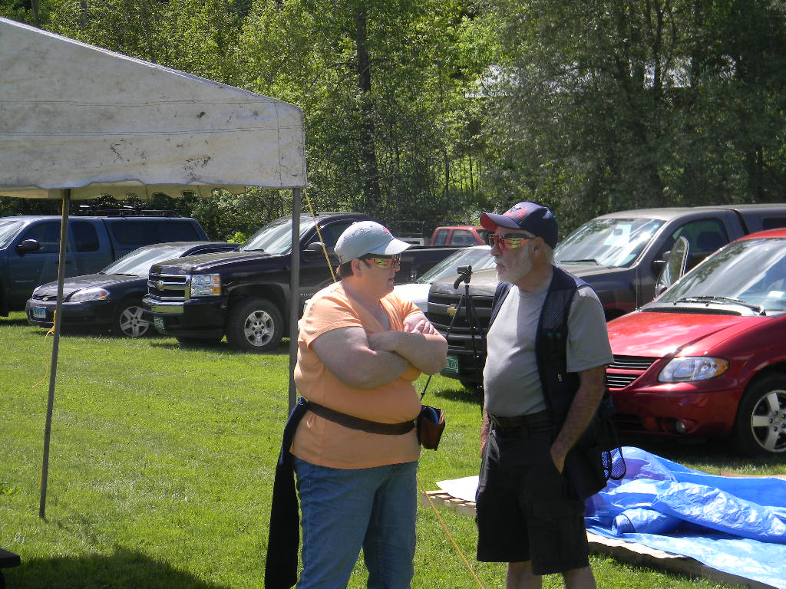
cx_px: 393
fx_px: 1521
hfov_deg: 29.0
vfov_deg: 21.9
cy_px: 294
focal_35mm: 67
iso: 80
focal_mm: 12.2
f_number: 4.3
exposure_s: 1/424
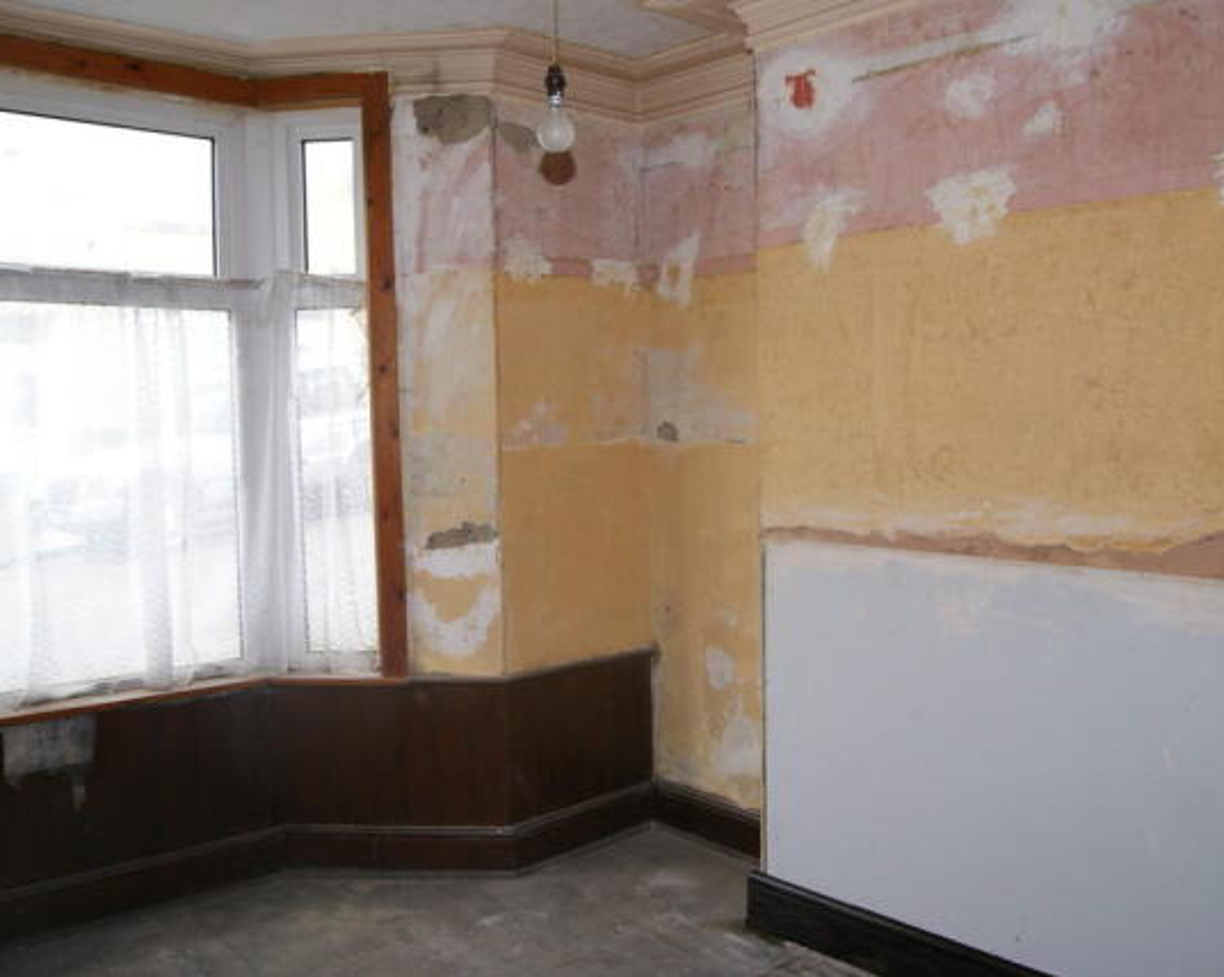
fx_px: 1122
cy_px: 481
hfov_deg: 57.1
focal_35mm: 31
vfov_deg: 47.1
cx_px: 668
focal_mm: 18
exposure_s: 1/60
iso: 400
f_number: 5.6
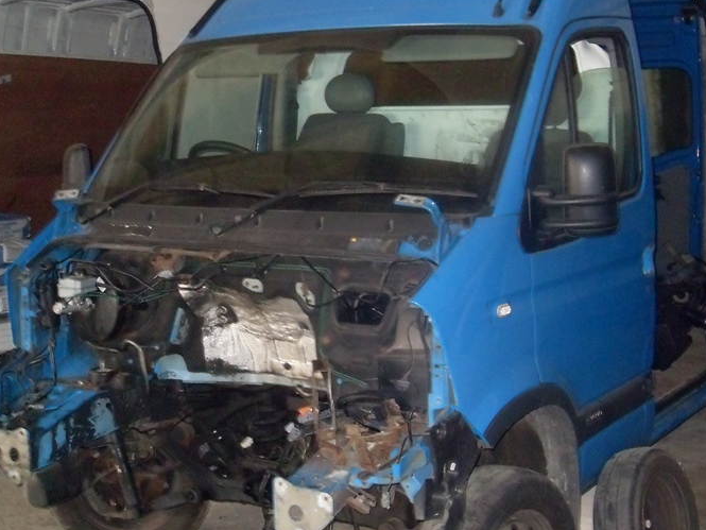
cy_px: 244
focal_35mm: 57
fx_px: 1163
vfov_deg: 25.7
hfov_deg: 33.7
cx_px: 420
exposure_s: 1/45
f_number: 2.8
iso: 400
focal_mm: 6.3
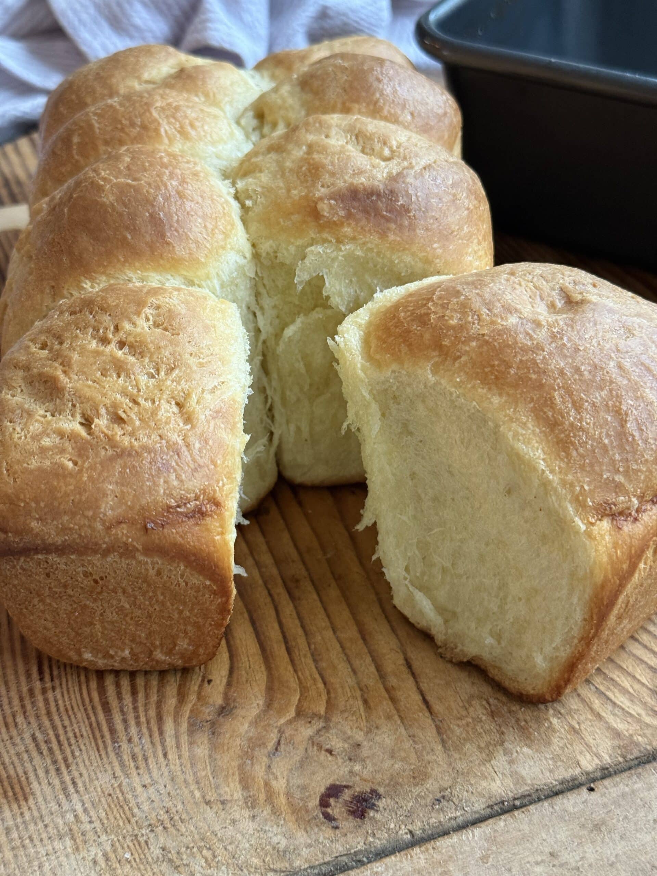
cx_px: 328
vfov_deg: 39.7
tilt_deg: -38.7
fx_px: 1215
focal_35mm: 48
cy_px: 438
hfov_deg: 30.3
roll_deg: +0.6
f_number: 1.78
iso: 200
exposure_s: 1/60
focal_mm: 6.76
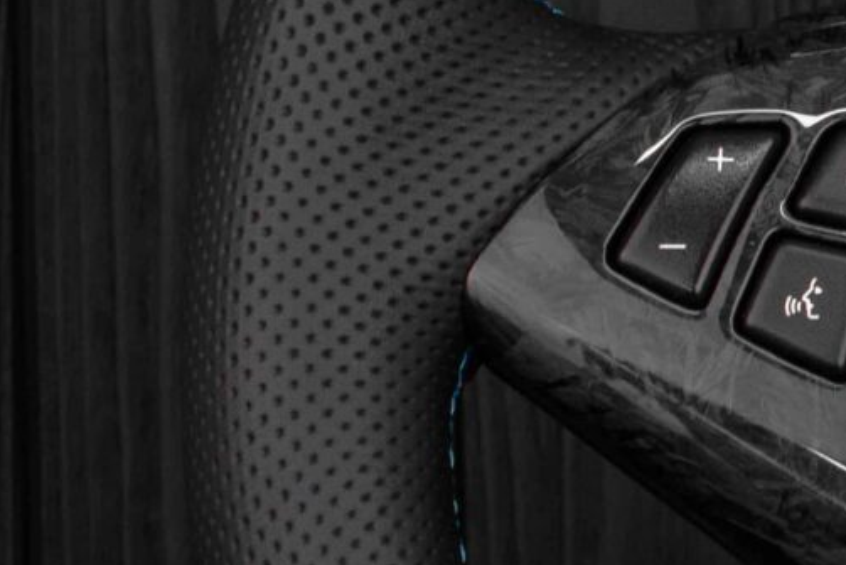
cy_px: 380
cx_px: 1505
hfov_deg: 7.5
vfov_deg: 5.1
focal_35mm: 268
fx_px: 6289
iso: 500
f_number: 6.3
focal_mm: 35
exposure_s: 1/125
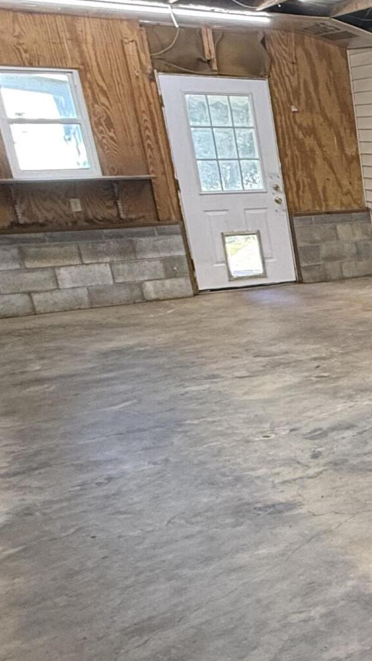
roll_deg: -0.5
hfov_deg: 18.8
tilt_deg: -17.2
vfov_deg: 45.3
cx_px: 708
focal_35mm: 45
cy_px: 380
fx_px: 789
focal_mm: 2.22
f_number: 2.2
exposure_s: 1/120
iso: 160
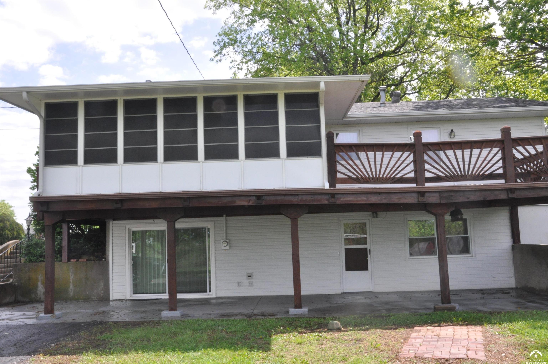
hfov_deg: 53.2
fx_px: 547
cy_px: 182
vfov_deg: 36.8
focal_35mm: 36
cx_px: 274
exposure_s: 1/125
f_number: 3.8
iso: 800
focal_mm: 24
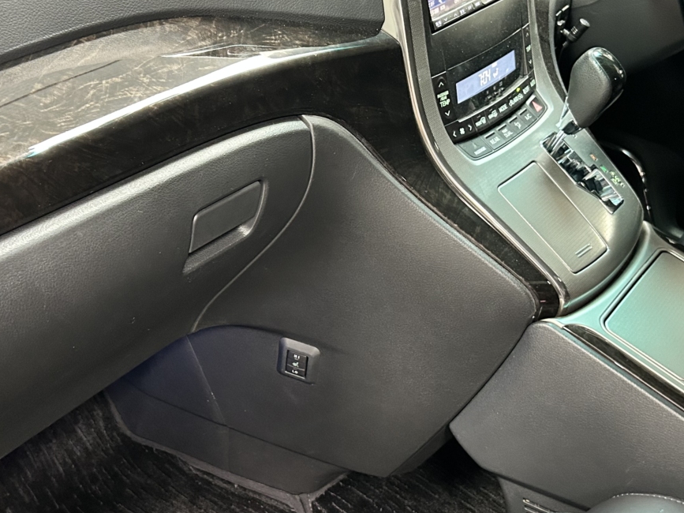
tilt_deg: -33.8
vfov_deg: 30.3
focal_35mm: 48
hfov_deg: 39.4
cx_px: 254
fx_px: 948
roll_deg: -6.4
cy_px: 244
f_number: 1.5
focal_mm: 5.7
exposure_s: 1/33
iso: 400
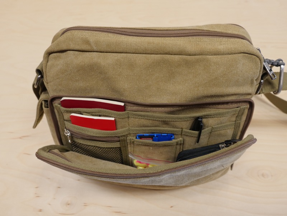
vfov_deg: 44.2
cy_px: 108
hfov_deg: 56.8
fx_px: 265
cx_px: 144
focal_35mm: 32
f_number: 5
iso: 800
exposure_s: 1/60
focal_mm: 16
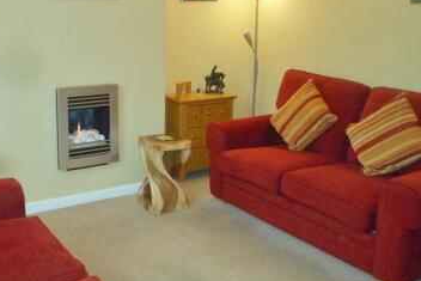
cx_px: 176
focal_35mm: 43
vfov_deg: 31.1
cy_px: 115
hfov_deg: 45.3
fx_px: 503
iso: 560
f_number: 3.7
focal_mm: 4.5
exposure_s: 1/25
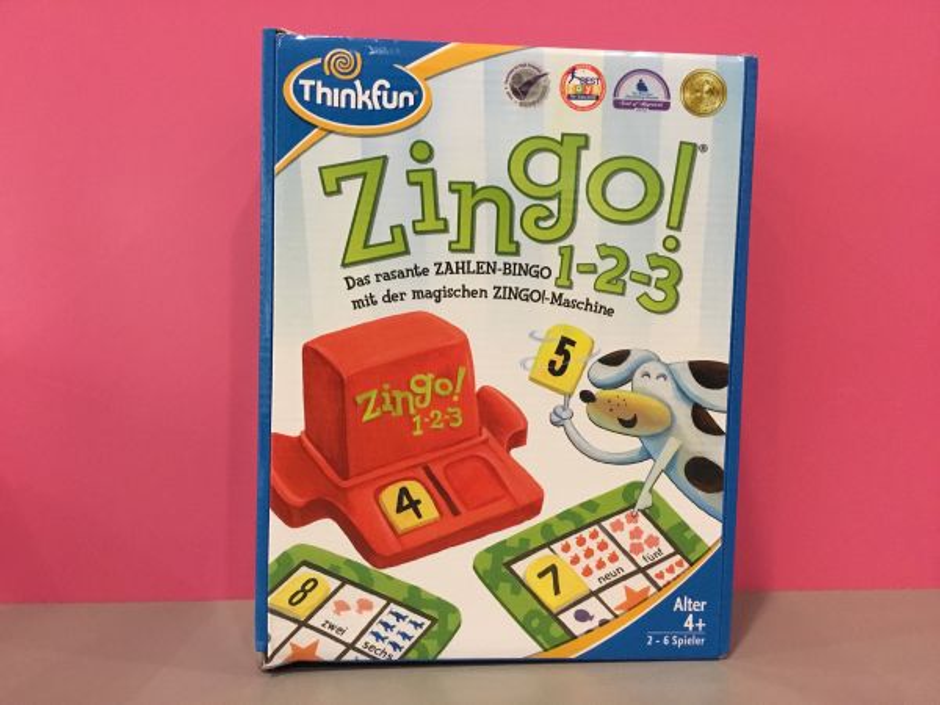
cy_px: 352
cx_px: 470
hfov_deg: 58.4
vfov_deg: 45.4
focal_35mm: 31
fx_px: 842
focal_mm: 3.3
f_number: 2.4
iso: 250
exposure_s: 1/25
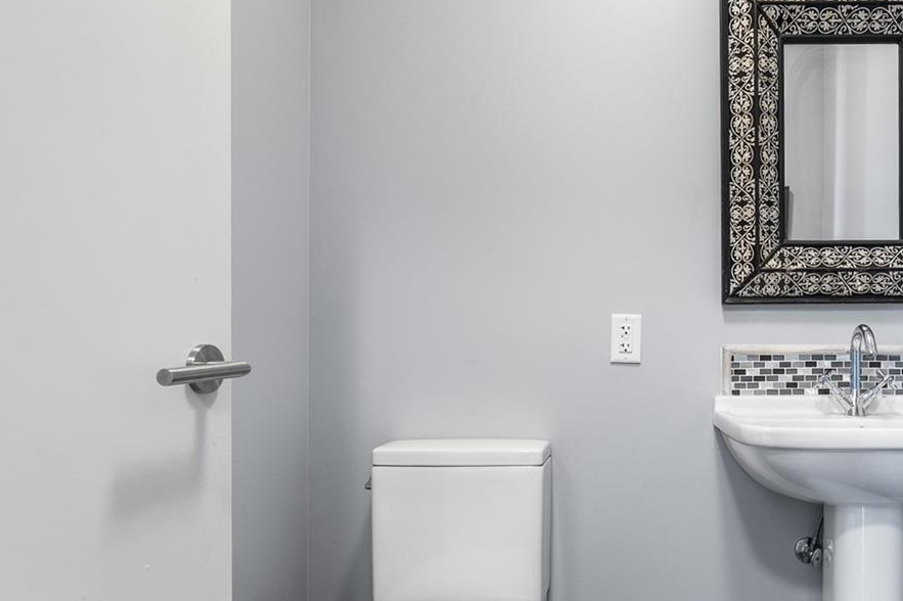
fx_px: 727
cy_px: 355
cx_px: 641
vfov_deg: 44.7
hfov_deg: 61.2
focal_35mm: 29
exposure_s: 1/1.67
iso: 200
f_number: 8
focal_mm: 16
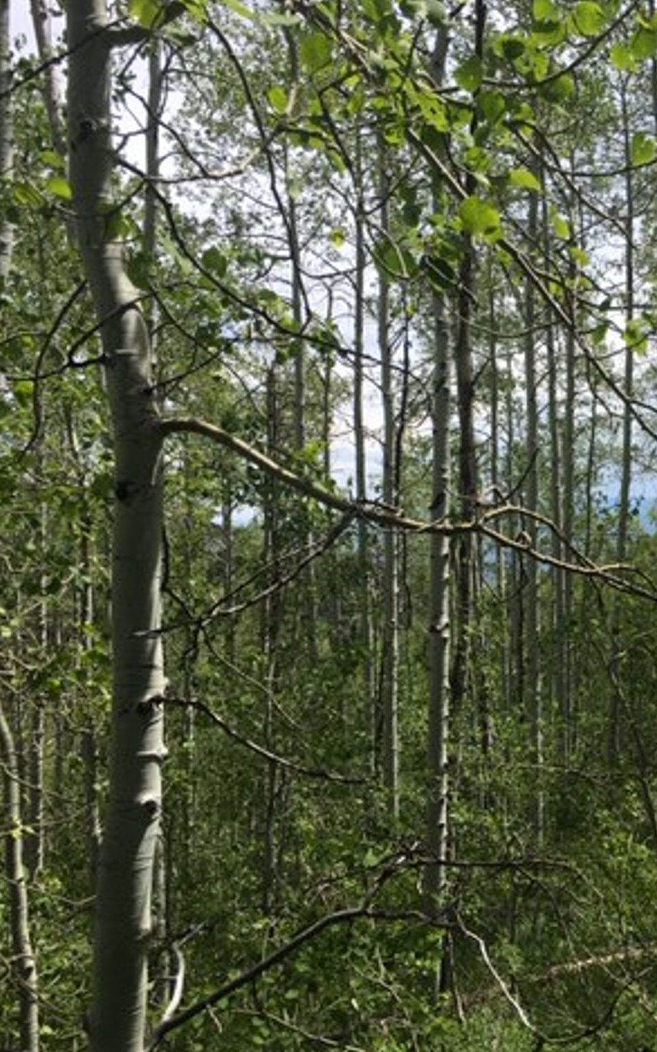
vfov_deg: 47.2
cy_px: 535
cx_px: 605
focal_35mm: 42
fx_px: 1203
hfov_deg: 29.2
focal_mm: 4.15
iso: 25
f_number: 2.2
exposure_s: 1/1374
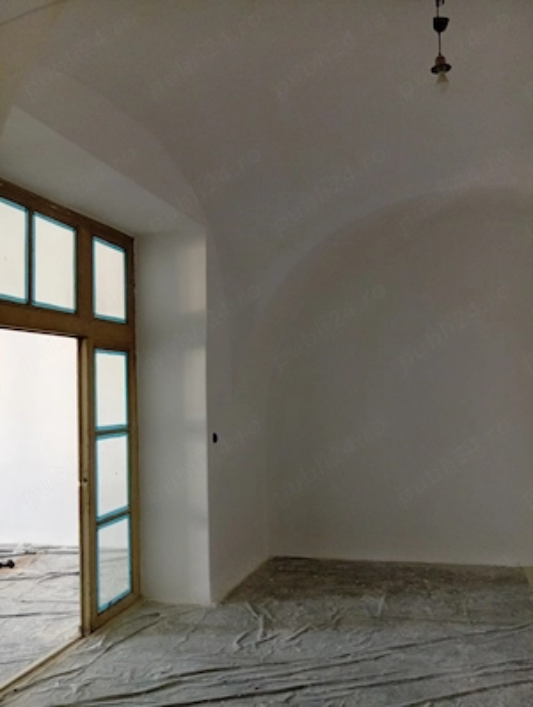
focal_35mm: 27
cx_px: 266
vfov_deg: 65.2
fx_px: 553
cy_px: 354
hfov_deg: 51.5
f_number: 1.8
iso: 375
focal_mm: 3.84
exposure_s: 1/33.3
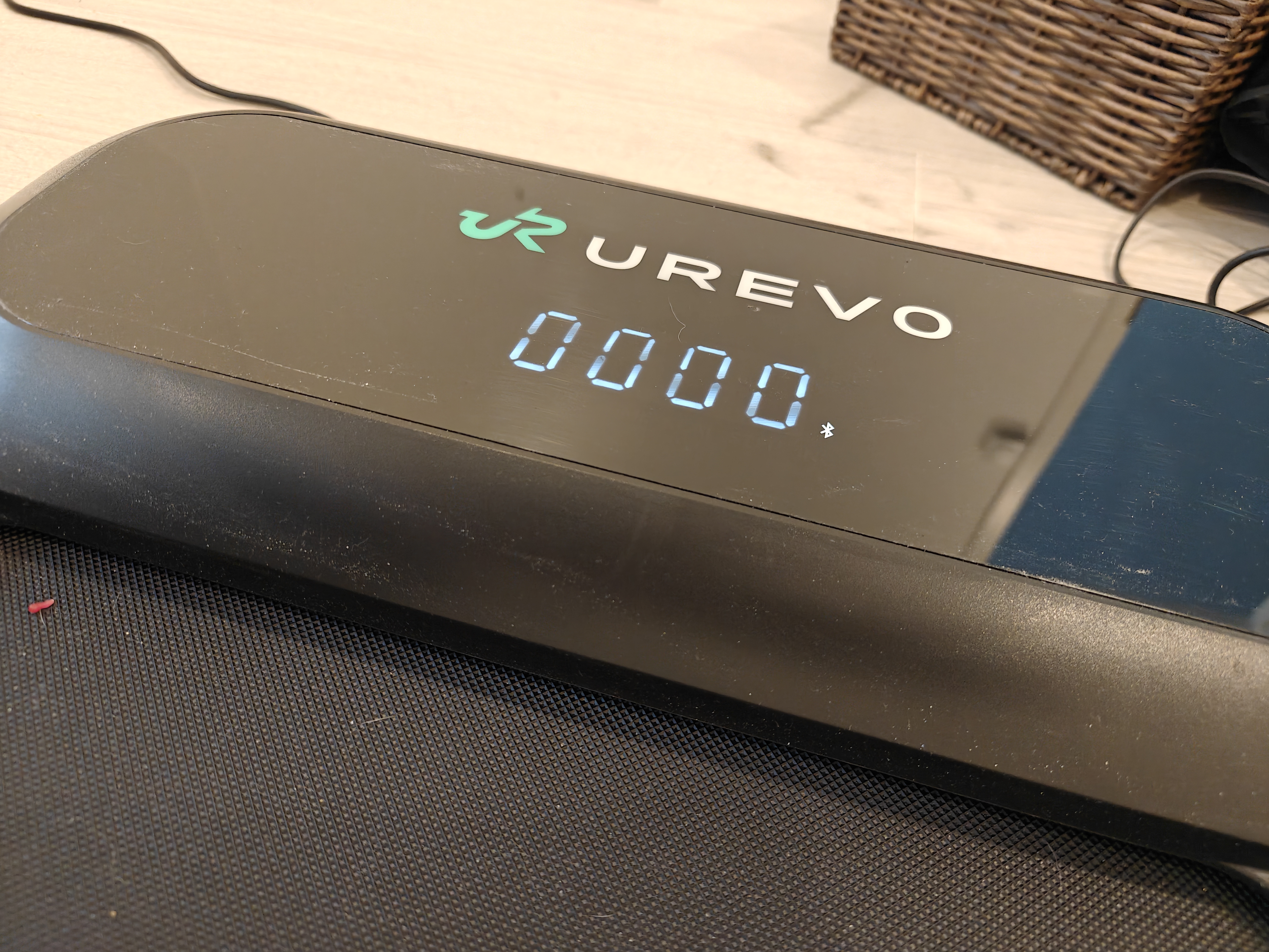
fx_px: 843
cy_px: 476
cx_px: 634
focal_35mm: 23
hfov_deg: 73.9
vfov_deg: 58.9
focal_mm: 6.06
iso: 2500
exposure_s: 1/128
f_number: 1.6
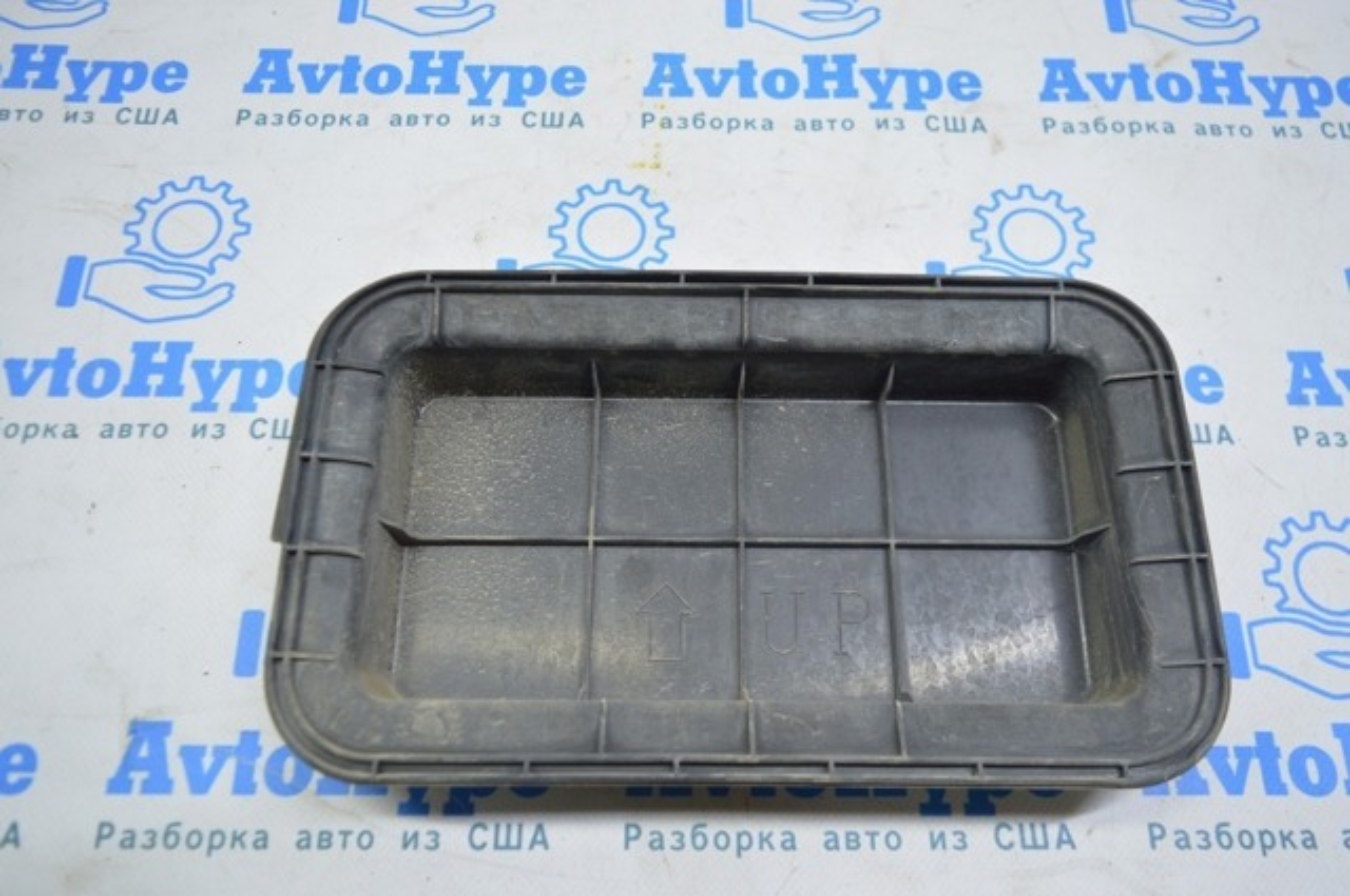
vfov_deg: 47.8
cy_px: 448
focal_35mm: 27
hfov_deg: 67.4
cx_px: 675
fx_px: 1011
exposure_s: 1/40
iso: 400
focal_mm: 18
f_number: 3.5
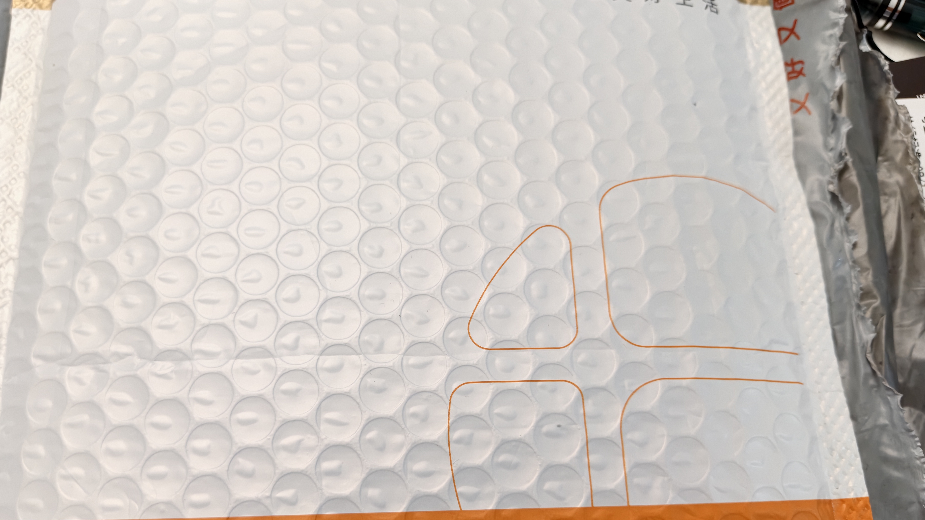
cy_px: 316
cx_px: 419
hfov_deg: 67.8
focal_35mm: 28
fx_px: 687
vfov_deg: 41.3
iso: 837
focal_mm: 5.56
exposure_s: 1/100
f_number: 1.88
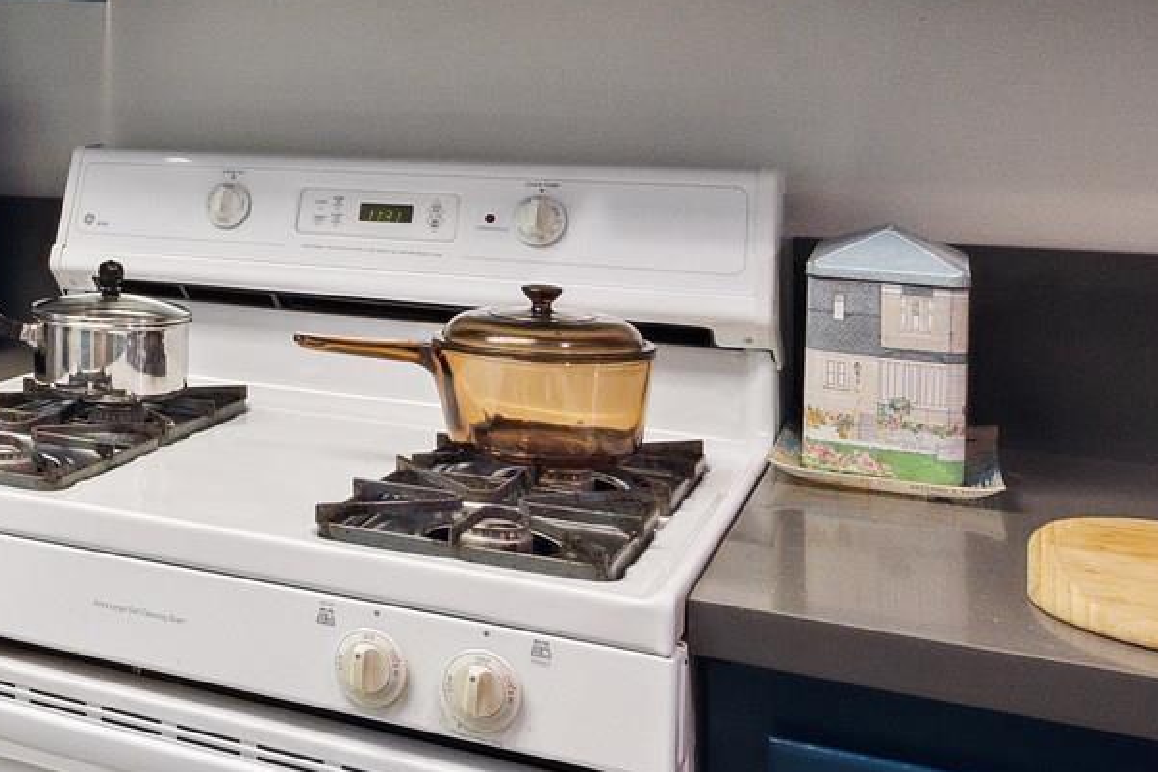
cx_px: -54
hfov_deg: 34.6
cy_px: 90
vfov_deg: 25.7
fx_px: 1640
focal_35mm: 51
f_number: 11
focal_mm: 15
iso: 320
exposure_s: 1/13
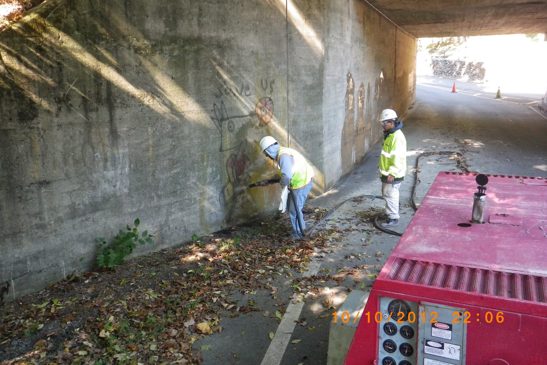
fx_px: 456
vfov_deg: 43.5
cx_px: 278
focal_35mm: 30
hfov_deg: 61.9
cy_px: 155
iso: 250
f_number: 3.5
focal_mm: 5
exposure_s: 1/50
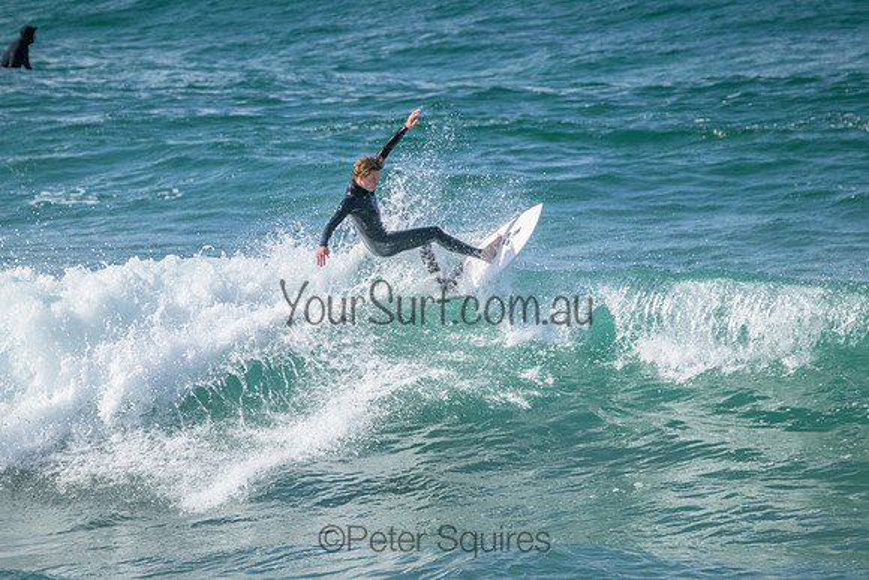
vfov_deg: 1.7
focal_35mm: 800
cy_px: 290
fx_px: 19315
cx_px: 434
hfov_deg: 2.6
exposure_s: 1/1600
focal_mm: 800
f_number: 11
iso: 2500
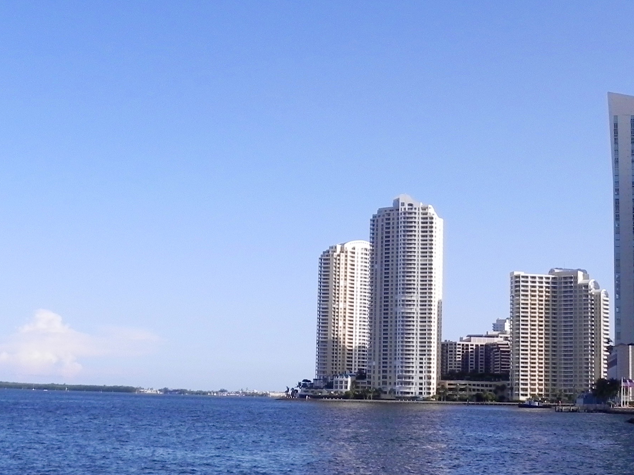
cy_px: 246
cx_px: 383
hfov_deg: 36.0
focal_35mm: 53
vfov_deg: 27.5
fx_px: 971
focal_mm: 4.6
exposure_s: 1/1912
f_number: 2.8
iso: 160
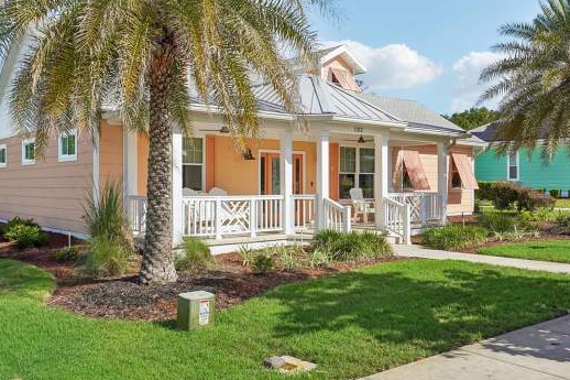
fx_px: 538
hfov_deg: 55.8
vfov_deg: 38.5
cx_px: 303
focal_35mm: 34
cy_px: 131
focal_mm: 22
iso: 100
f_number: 20
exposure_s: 1/60
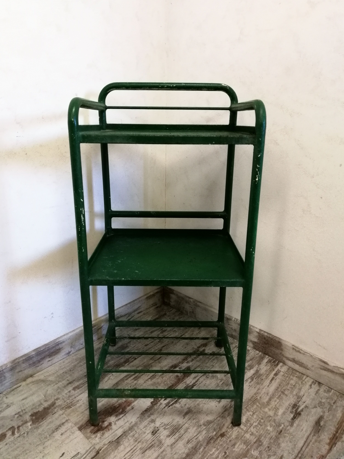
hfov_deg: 54.9
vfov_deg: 69.4
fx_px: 331
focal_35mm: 25
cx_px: 170
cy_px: 220
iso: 125
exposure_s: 1/50
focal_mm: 2.38
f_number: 2.2
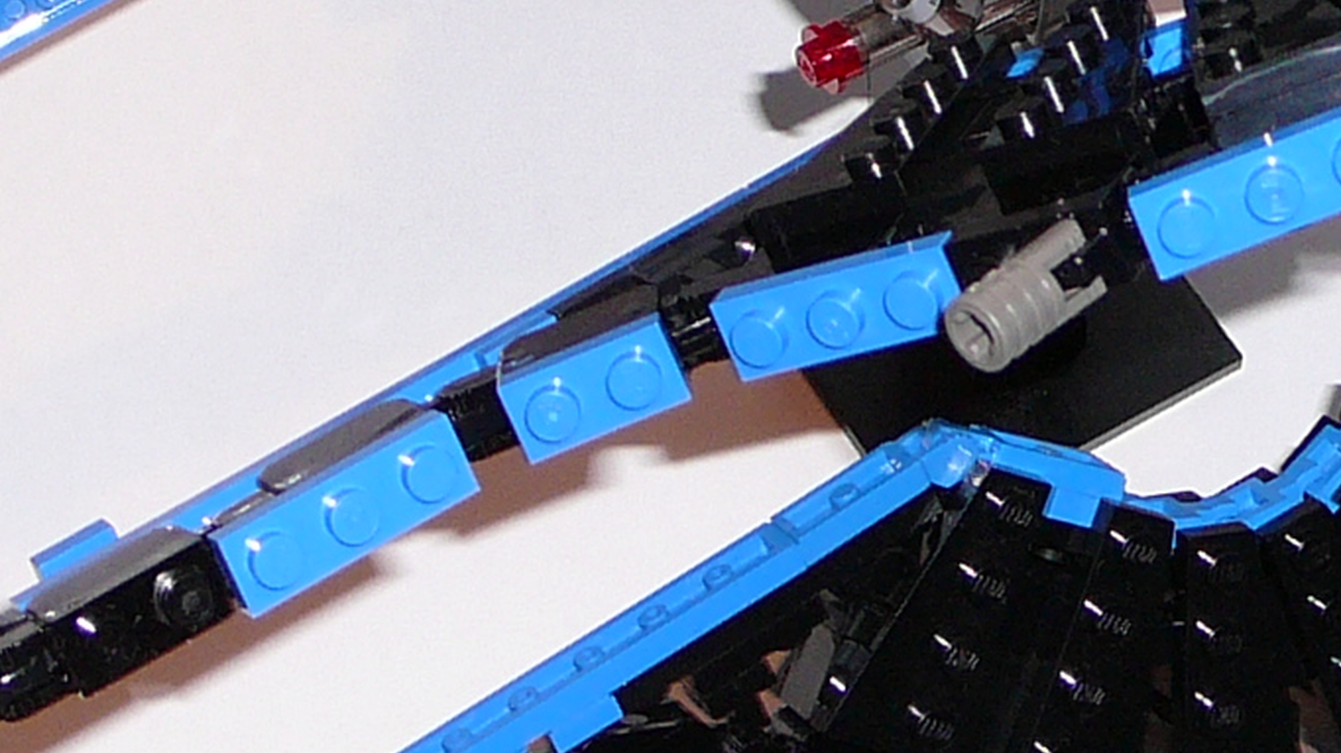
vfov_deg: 7.7
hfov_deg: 13.8
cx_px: 787
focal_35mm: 156
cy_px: -226
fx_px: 5545
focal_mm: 7.3
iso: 100
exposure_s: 1/30
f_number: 3.4
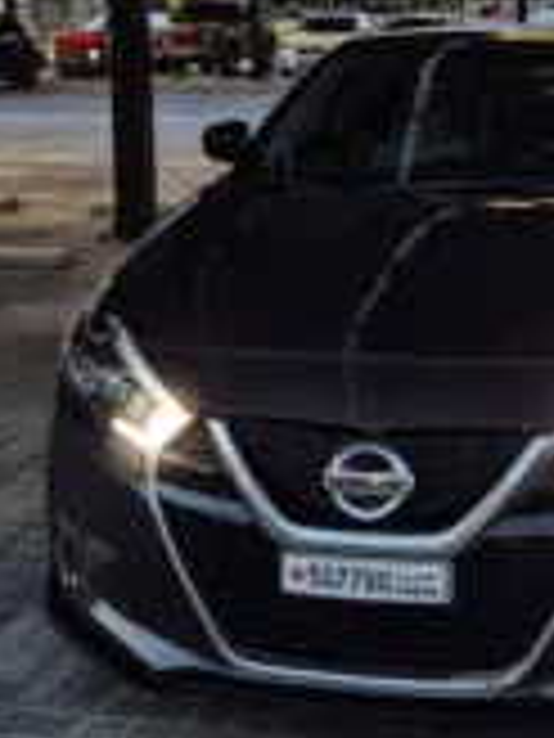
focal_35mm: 56
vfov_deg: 33.2
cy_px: 130
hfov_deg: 25.7
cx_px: 441
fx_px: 1195
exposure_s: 1/100
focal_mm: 5.4
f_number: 1.8
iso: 320
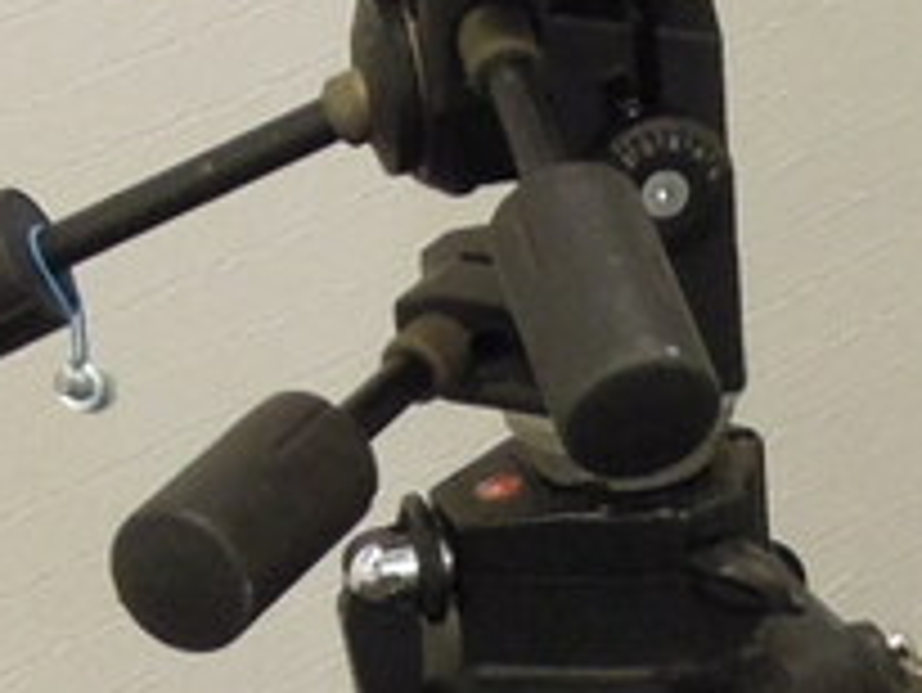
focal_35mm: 205
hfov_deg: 9.6
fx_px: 5463
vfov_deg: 7.0
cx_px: 643
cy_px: 1292
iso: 400
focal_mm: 6.3
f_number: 5
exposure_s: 1/30
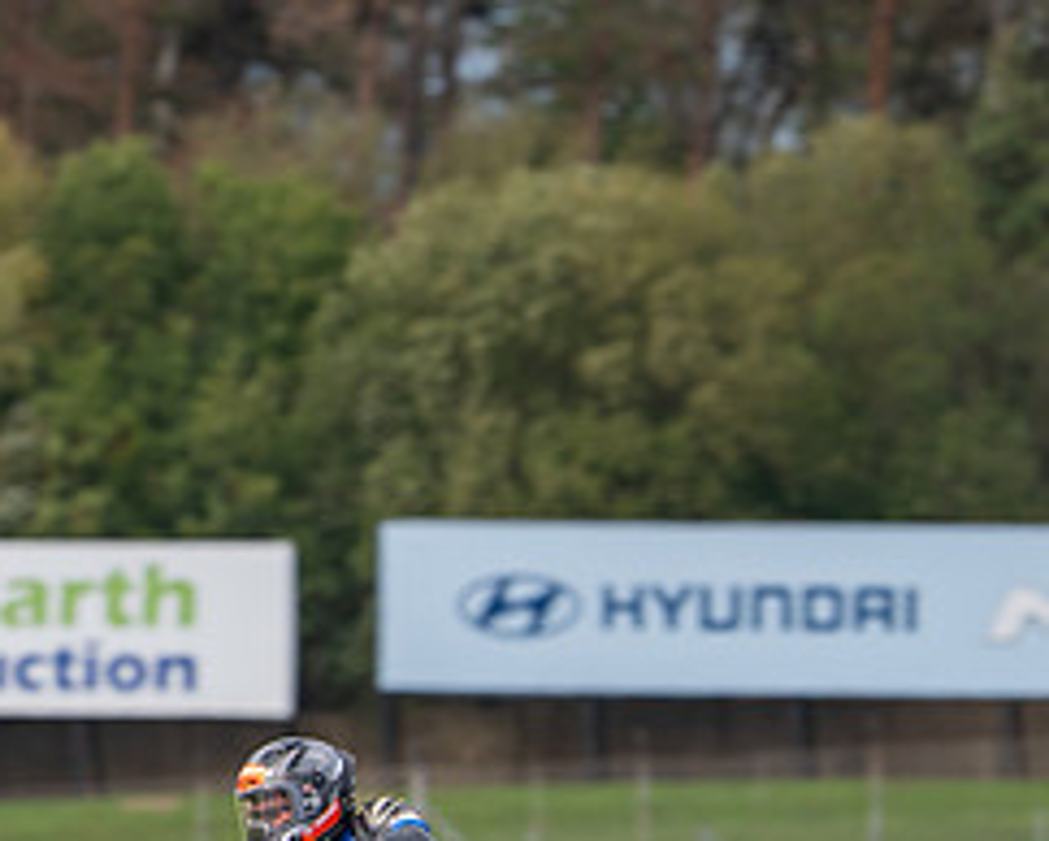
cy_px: 544
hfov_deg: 2.4
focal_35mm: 809
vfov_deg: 1.9
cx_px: 48
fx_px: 25137
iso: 125
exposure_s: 1/500
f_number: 5.6
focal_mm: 326
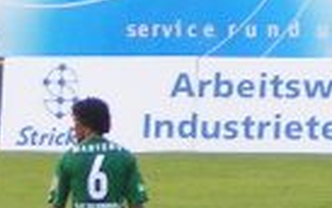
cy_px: -17
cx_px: -519
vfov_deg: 1.4
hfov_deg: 2.2
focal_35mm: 969
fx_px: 8778
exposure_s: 1/160
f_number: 3.5
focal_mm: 24
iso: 125
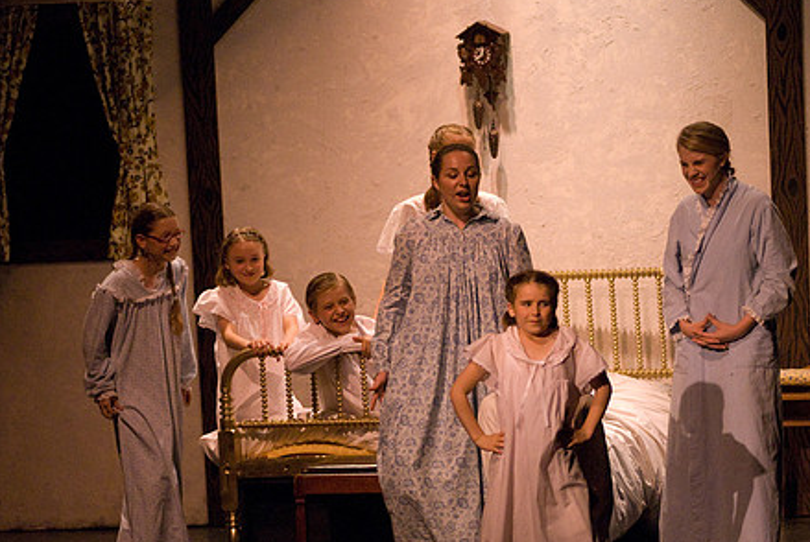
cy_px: 288
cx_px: 339
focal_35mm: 218
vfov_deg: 6.3
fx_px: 4912
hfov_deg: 9.4
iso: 1600
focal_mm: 110
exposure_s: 1/160
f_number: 2.8
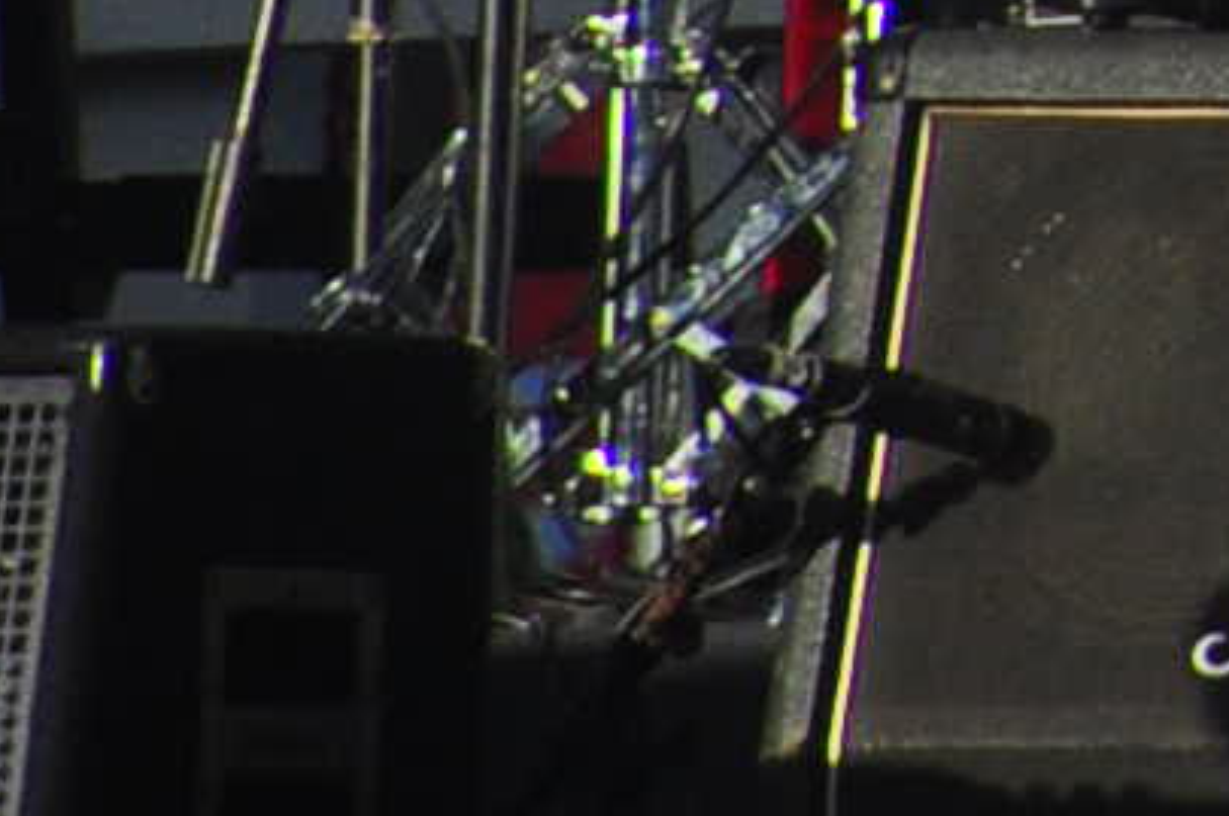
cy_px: -1696
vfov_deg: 0.9
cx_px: 4594
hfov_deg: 1.3
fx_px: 54896
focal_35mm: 1610
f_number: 5.6
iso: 400
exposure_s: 1/1250
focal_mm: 135
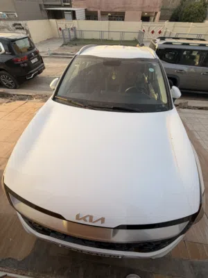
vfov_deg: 102.1
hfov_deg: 85.7
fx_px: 112
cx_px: 104
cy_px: 139
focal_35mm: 14
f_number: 2.2
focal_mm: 2.22
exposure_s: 1/400
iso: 50
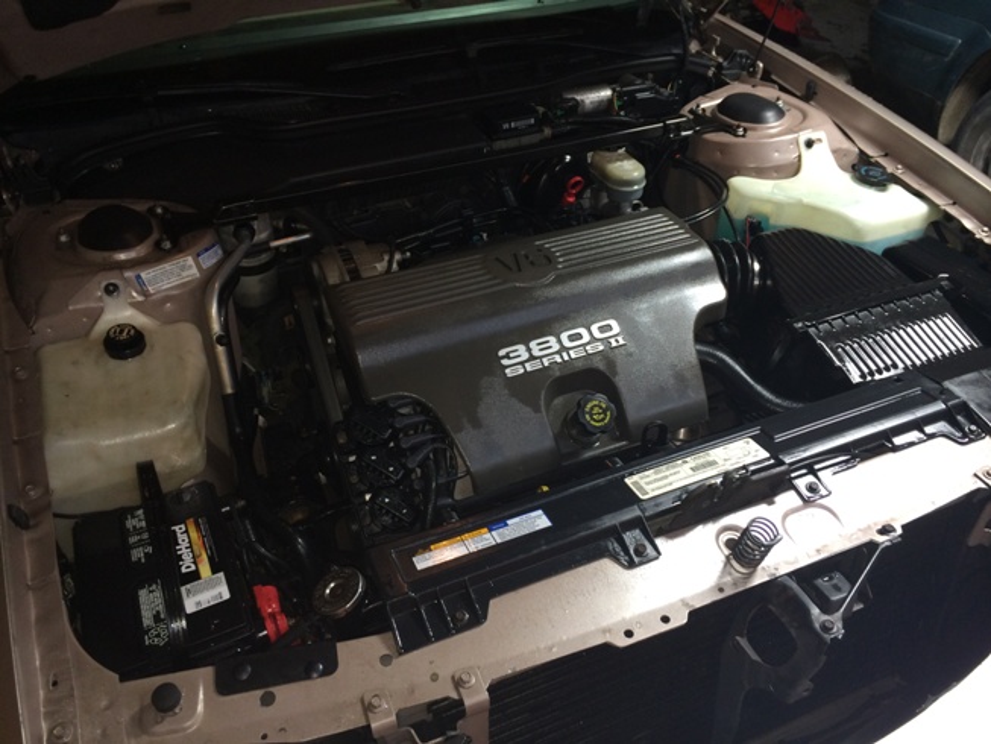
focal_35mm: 30
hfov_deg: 60.0
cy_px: 372
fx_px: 859
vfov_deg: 46.8
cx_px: 496
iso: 100
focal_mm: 4.12
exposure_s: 1/30
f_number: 2.2
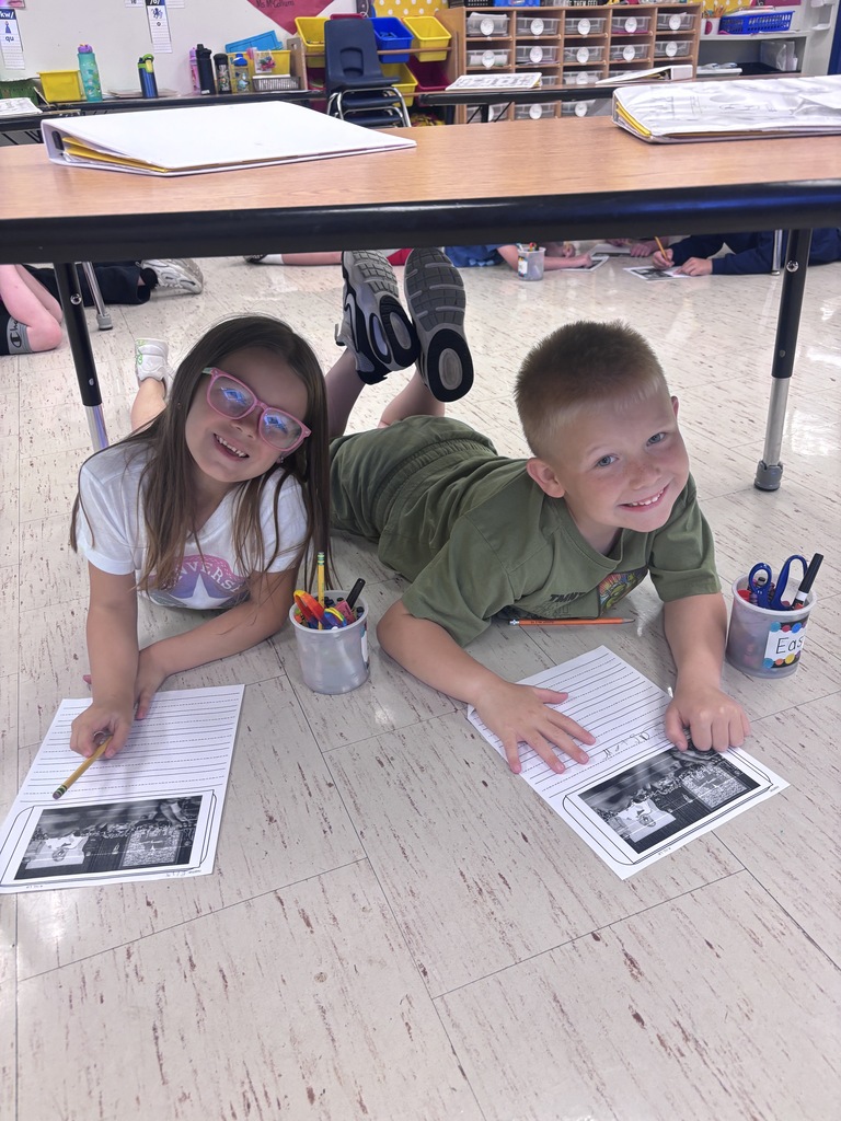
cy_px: 560
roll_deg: +2.9
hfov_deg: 53.1
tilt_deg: -30.9
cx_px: 420
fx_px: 842
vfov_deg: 67.3
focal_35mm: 26
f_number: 1.6
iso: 125
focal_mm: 5.96
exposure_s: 1/60
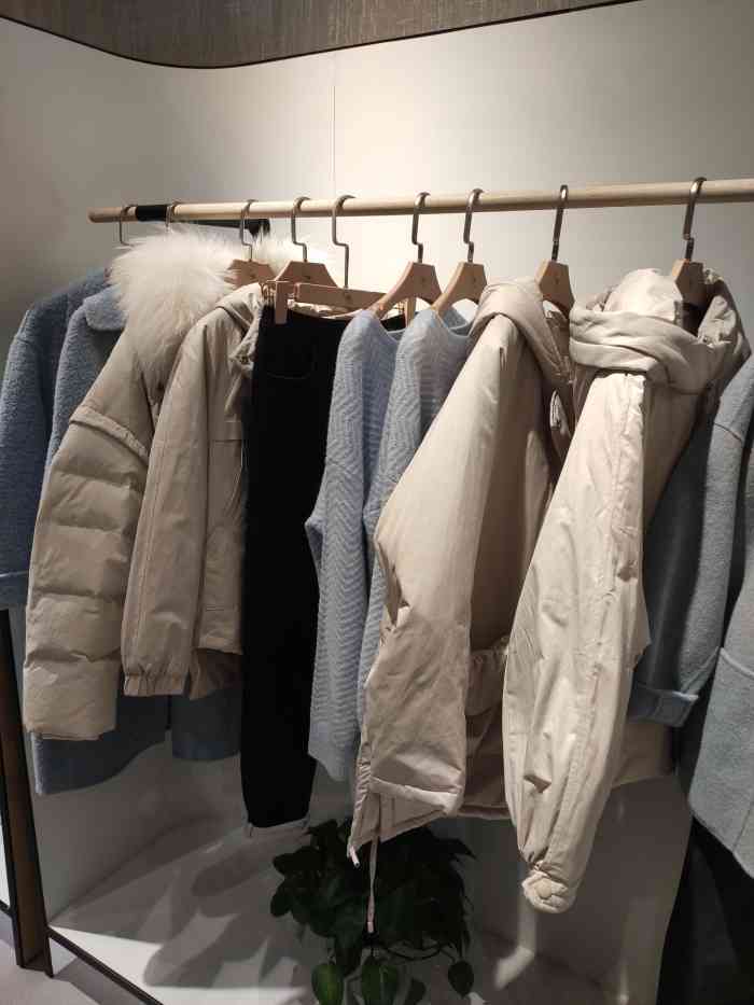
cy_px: 502
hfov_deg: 54.9
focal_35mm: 25
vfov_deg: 69.4
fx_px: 726
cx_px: 377
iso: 190
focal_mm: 4.74
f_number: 1.79
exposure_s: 1/100
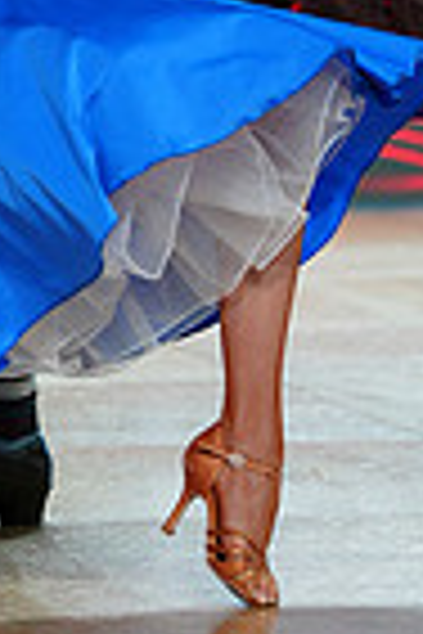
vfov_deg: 4.2
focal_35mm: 491
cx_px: 151
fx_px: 8653
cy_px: -508
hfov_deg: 2.8
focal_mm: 119
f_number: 2.8
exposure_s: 1/400
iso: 400
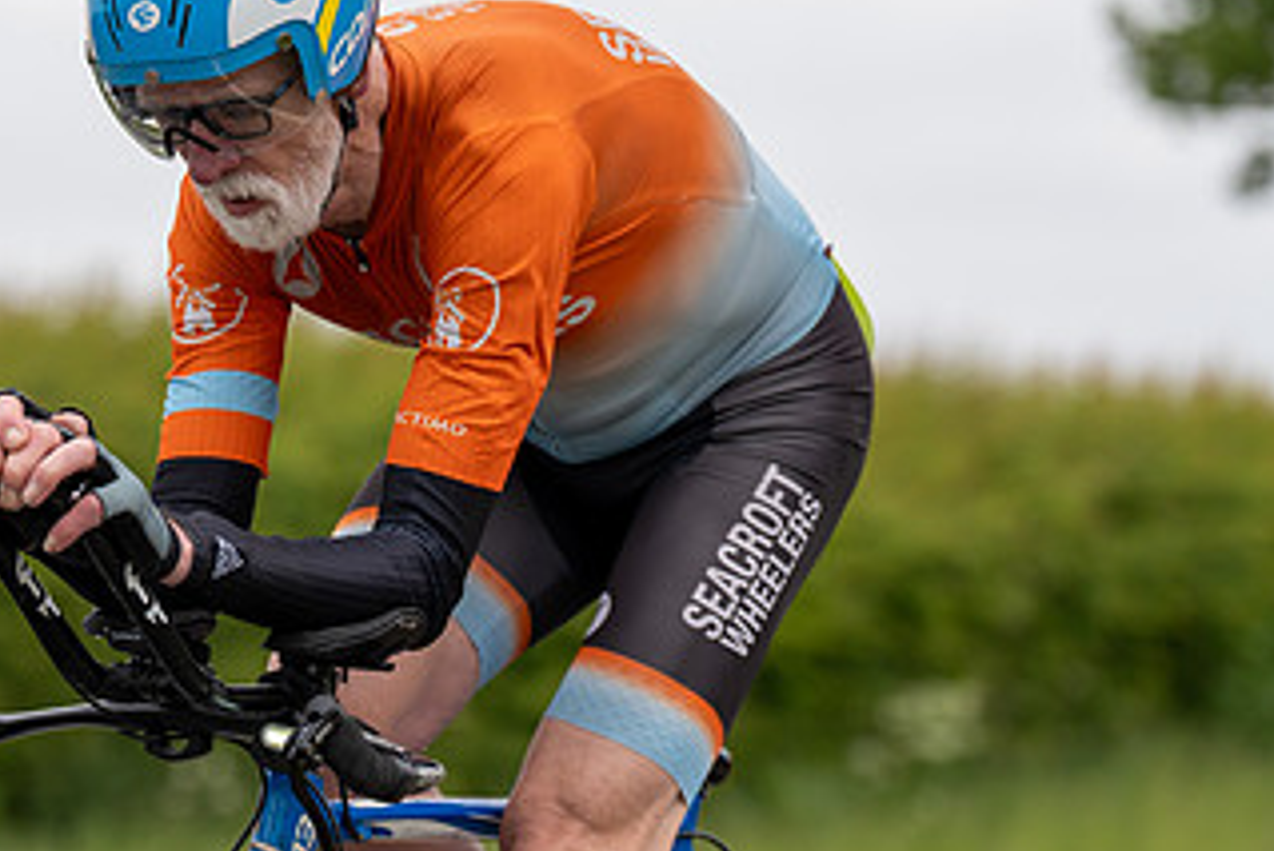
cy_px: 270
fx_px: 7328
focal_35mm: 207
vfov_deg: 6.6
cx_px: 216
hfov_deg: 9.9
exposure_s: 1/1250
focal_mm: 114
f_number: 3.2
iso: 125
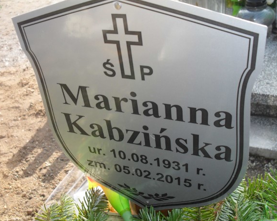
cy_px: 107
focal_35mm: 38
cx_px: 126
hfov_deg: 47.9
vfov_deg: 39.2
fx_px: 312
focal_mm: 6.3
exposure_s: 1/180
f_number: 3.2
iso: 100
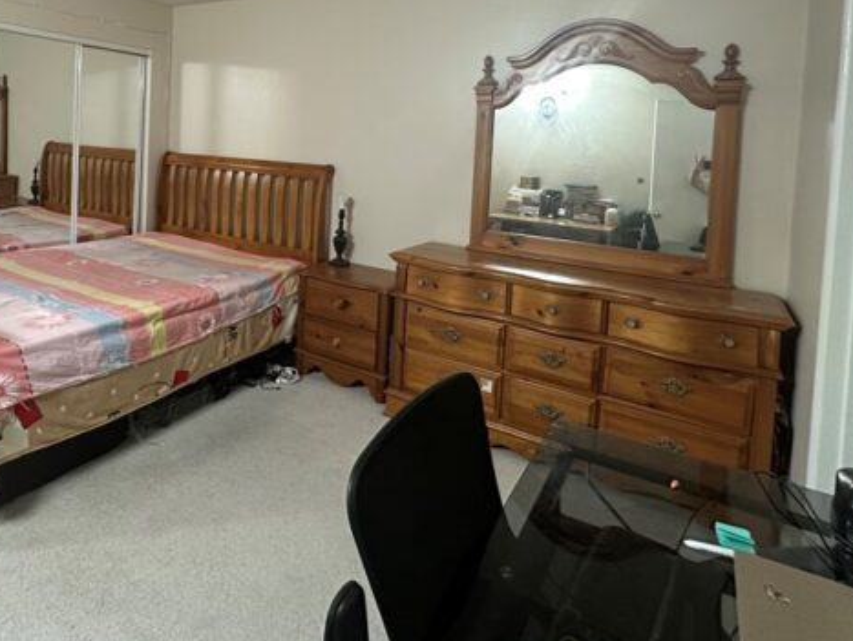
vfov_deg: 56.0
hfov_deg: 72.8
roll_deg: -2.9
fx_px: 567
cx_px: 325
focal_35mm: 23
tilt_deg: -2.5
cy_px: 159
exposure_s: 1/60
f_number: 2.2
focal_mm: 2.22
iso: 500
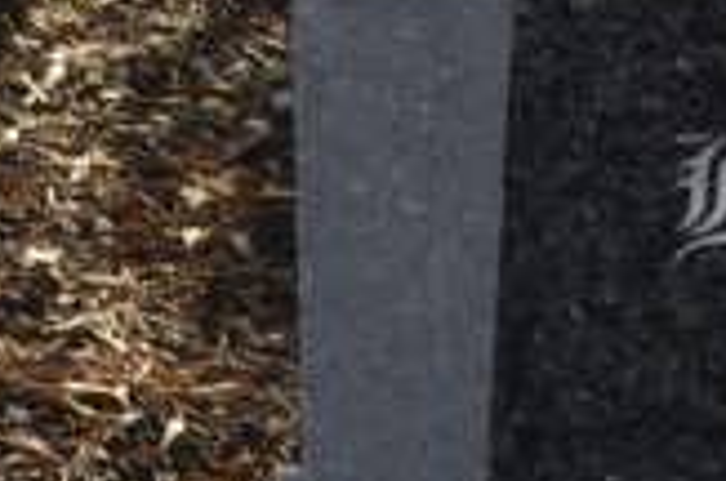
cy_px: 862
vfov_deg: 5.4
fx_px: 5032
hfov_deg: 8.2
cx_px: -36
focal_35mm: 250
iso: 200
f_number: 11
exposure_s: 1/60
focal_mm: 23.13
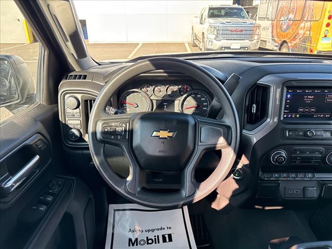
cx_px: 166
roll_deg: -0.6
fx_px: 230
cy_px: 124
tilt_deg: -24.0
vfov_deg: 56.8
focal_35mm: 24
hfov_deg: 71.6
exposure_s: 1/121
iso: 160
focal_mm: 6.76
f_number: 1.78
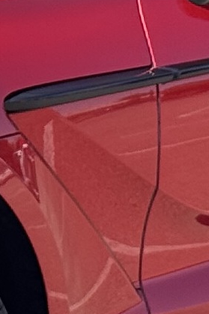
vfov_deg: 6.0
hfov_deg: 4.0
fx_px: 2989
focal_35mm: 343
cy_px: -140
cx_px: 10
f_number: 1.78
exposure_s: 1/1339
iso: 64
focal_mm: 6.76
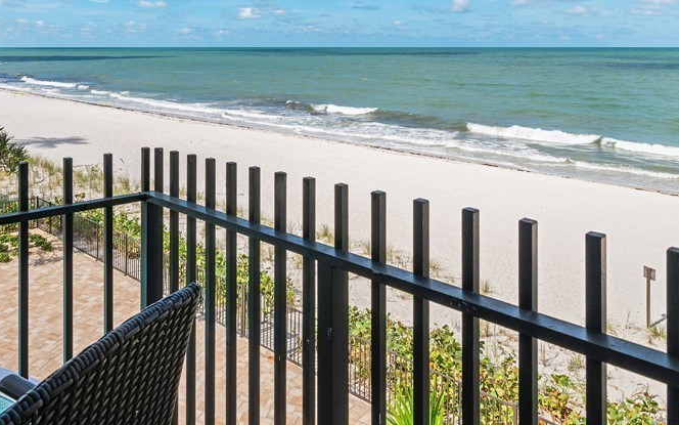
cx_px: 252
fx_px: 555
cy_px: 59
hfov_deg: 62.0
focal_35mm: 30
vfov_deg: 39.4
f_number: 10
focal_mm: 18
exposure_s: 1/2000
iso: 640
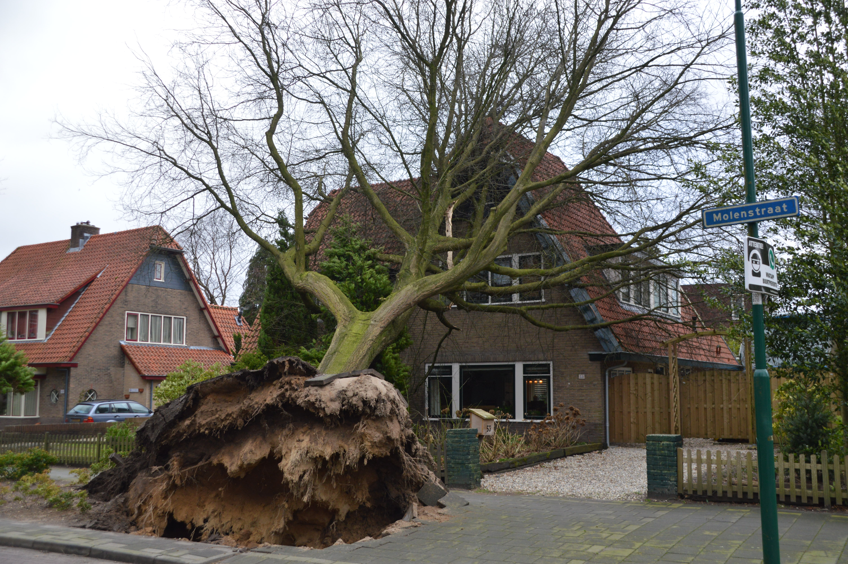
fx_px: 847
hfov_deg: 53.2
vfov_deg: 36.8
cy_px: 282
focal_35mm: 36
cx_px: 424
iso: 320
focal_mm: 24
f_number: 5.6
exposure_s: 1/125
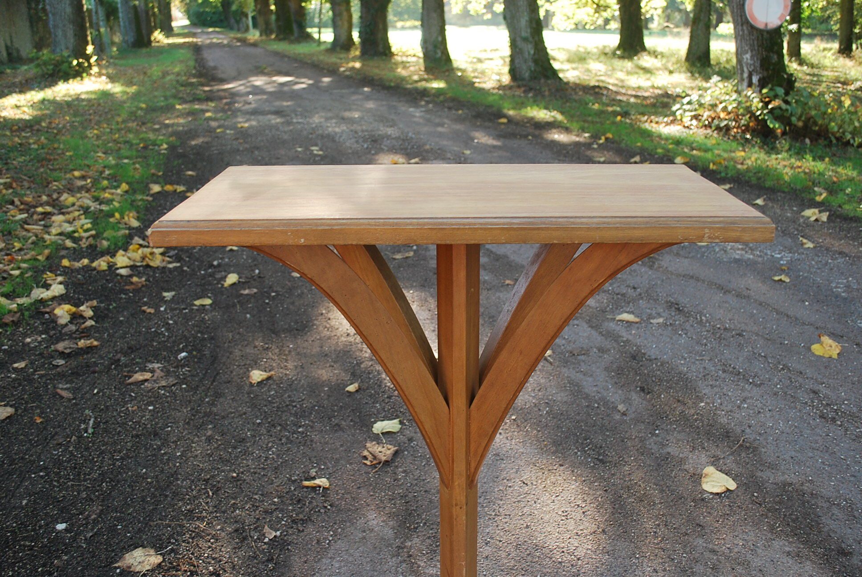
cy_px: 288
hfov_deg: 57.2
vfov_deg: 40.1
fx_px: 791
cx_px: 431
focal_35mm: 33
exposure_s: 1/60
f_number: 4
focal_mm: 22
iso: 200
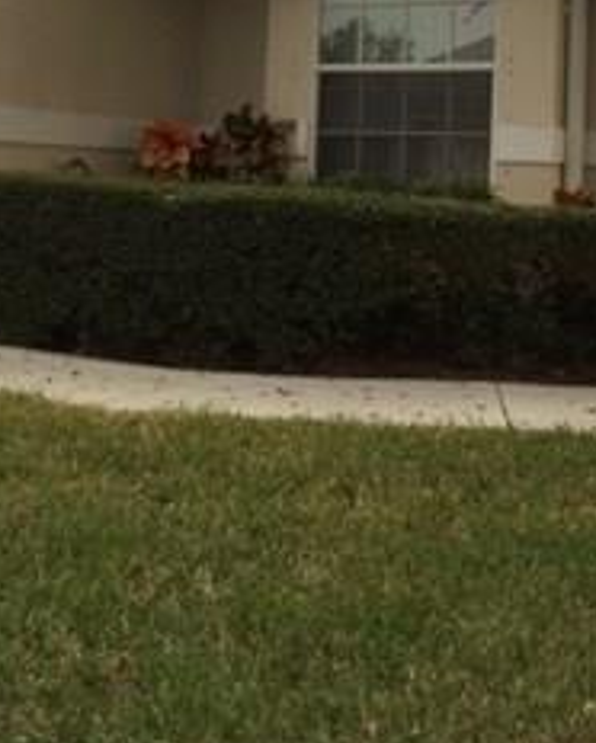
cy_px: 16
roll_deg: -2.4
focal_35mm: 78
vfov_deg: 23.5
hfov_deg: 19.7
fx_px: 1718
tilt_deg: +5.9
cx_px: 359
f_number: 2.2
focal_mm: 4.15
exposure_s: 1/120
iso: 40
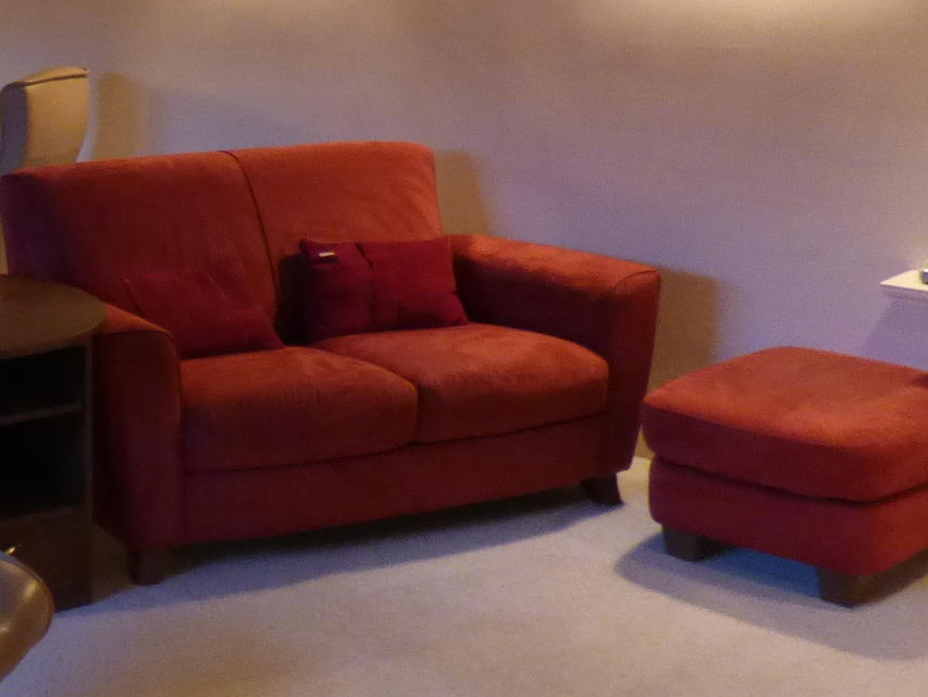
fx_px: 1609
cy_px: 133
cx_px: -140
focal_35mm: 60
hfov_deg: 28.6
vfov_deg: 24.0
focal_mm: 3.58
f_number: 2.8
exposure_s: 1/10
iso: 400
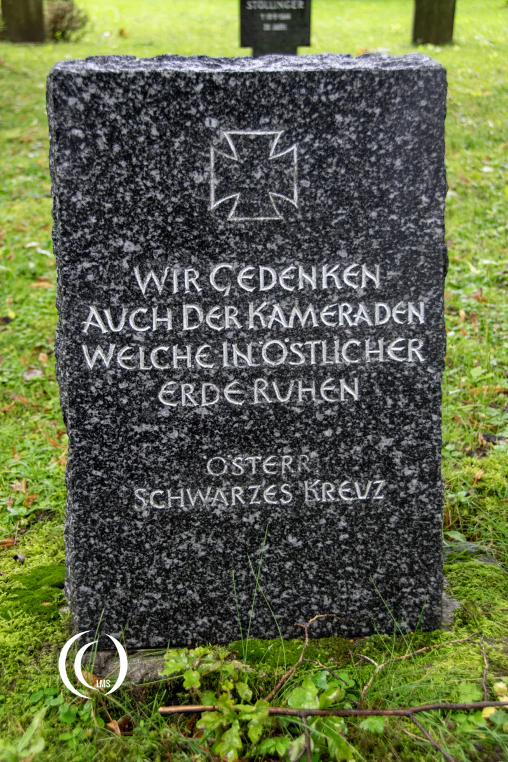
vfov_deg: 37.9
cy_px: 381
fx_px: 1111
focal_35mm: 52
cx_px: 254
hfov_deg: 25.8
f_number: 4.2
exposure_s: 1/60
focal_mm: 35
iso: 1100
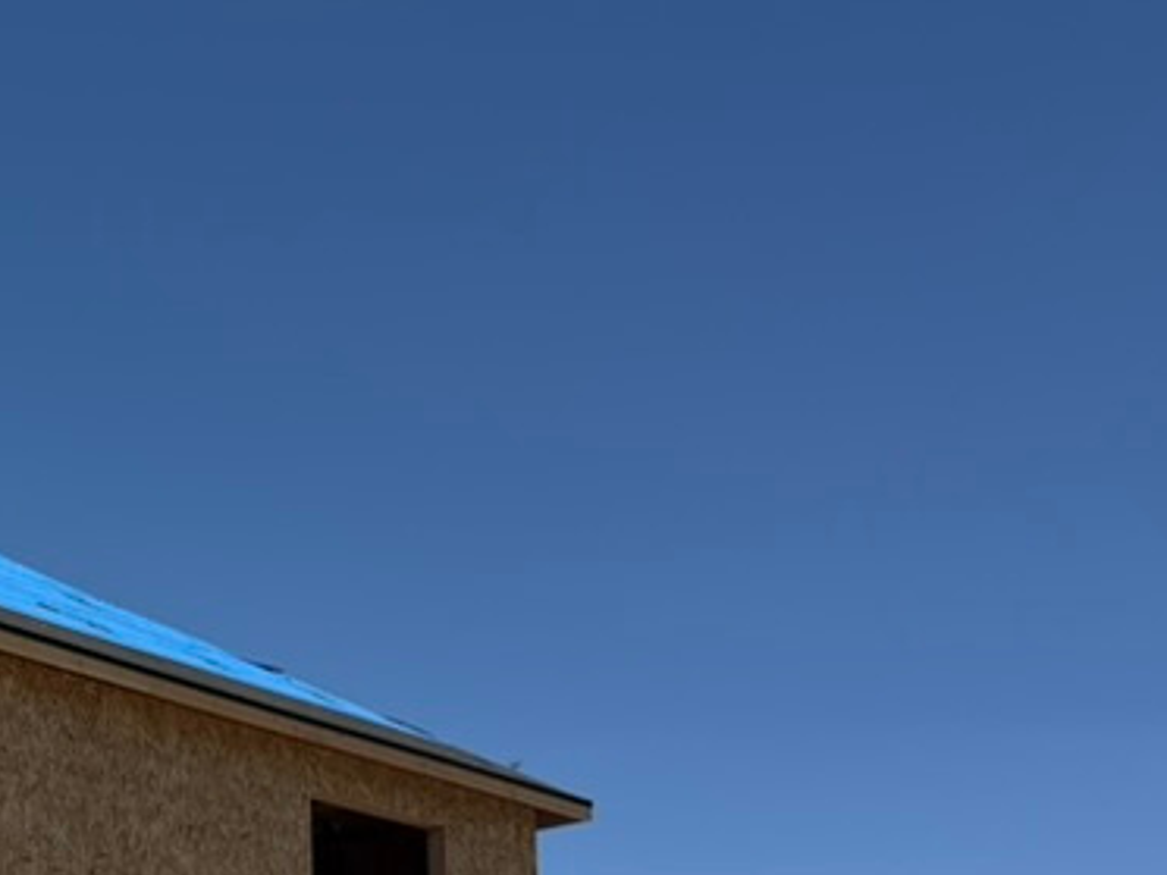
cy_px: 950
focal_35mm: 66
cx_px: -179
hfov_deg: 26.6
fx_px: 2225
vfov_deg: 21.2
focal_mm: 6.76
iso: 80
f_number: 1.78
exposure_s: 1/7353
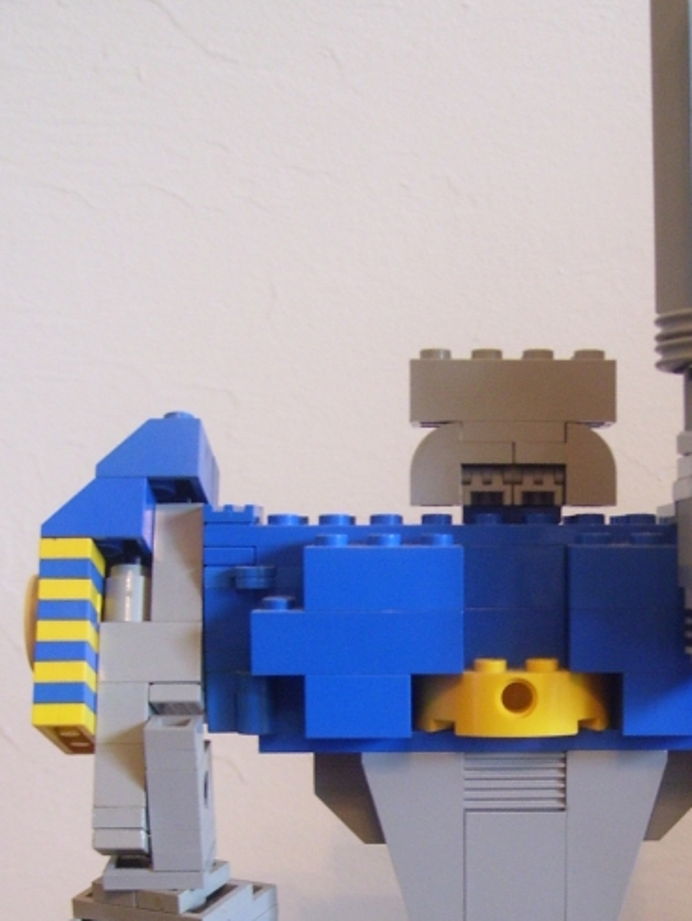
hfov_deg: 22.7
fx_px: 1704
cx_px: 518
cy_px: 720
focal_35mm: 64
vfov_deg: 29.6
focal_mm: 6
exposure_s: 1/8
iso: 160
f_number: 2.7
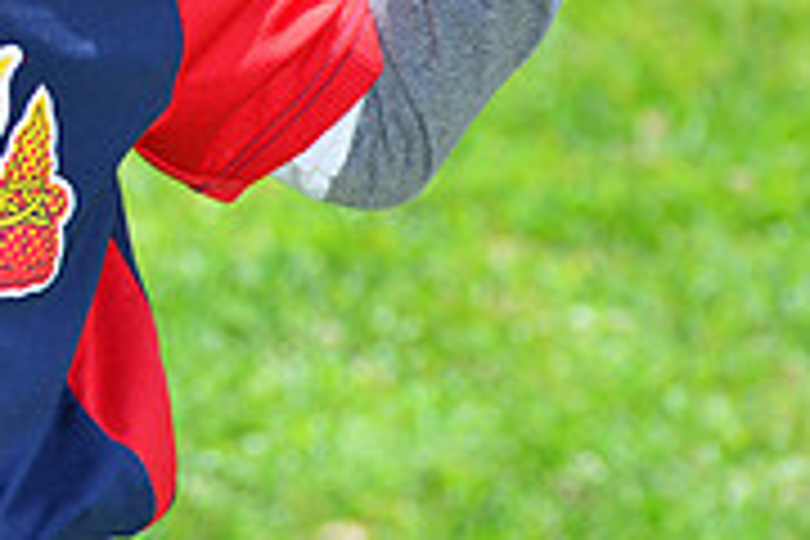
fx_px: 10507
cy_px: -227
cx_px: -248
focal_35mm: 467
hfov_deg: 4.4
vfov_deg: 2.9
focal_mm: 145
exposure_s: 1/200
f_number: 8
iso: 200
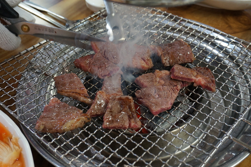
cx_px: 126
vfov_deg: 33.0
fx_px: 282
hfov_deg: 48.0
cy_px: 84
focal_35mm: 40
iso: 1250
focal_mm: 27
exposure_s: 1/60
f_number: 4.5
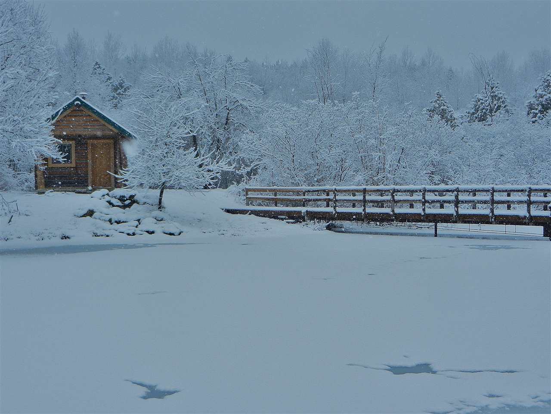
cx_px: 276
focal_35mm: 53
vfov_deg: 27.5
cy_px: 207
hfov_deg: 36.2
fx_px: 844
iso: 160
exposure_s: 1/500
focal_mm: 9.4
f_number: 4.4
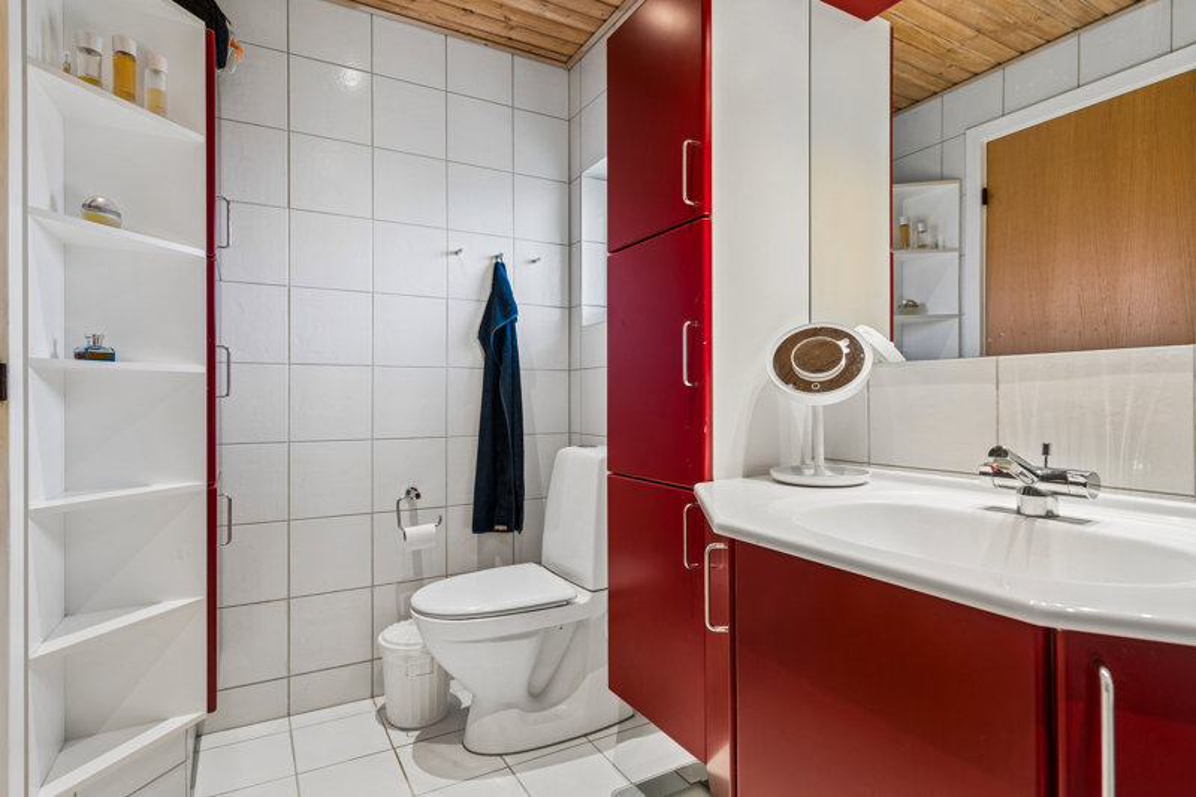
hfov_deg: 93.3
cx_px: 598
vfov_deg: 70.4
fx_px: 565
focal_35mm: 17
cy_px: 398
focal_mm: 17
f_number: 5
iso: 400
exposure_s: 1/50
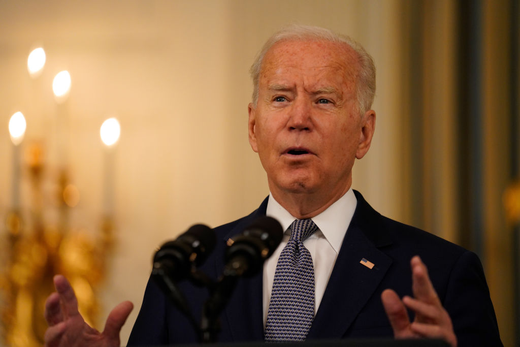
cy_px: 174
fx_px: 2889
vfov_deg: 6.9
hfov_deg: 10.3
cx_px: 260
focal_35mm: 200
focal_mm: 200
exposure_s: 1/400
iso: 2500
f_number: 2.8
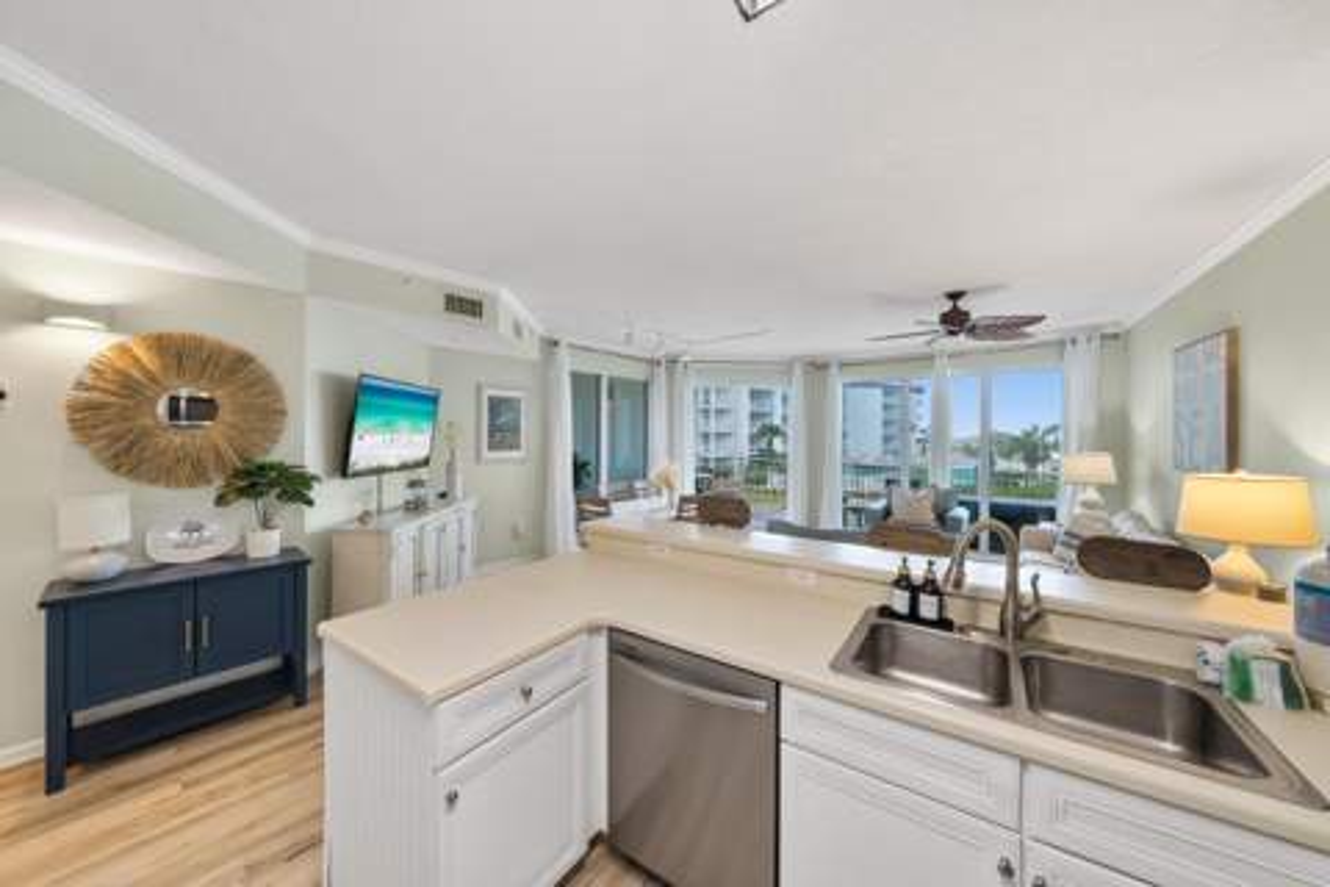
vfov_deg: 90.0
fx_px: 443
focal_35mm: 12
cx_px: 665
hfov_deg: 112.6
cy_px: 444
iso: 400
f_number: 7.1
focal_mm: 12
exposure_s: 1/4
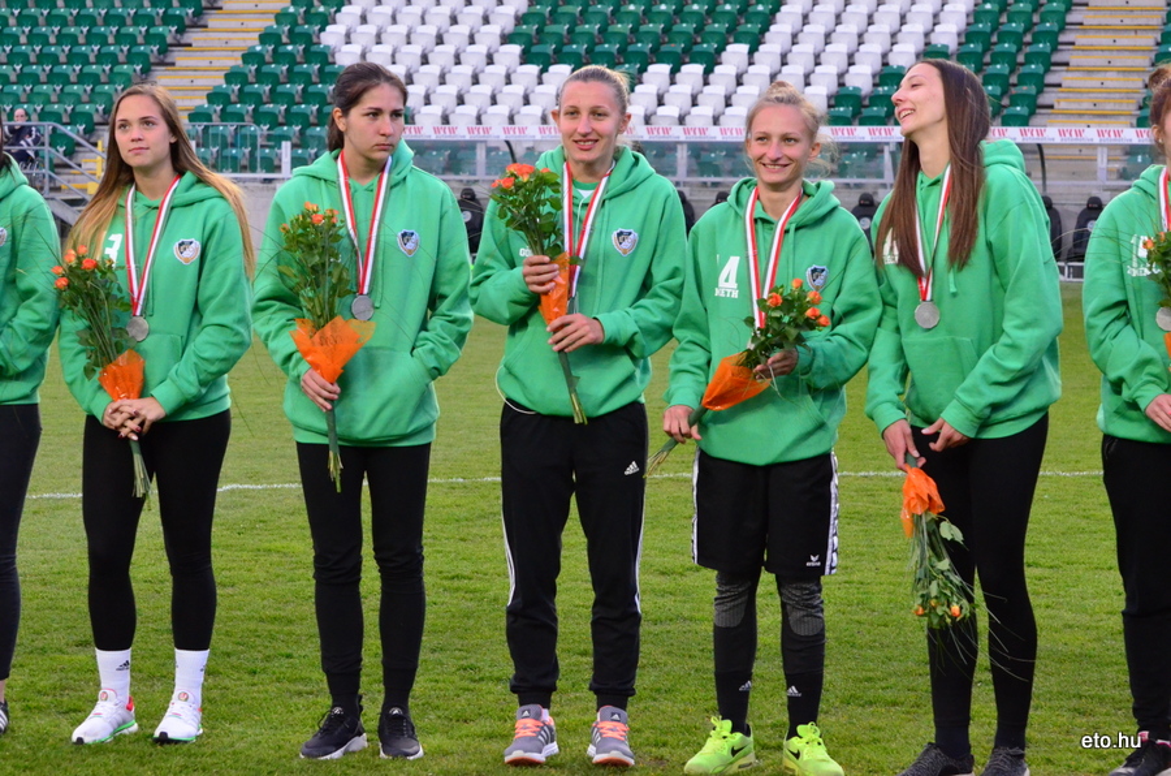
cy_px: 388
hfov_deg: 19.5
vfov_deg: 13.0
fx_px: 3408
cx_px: 586
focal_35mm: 105
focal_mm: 70
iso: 3200
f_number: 7.1
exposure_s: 1/500
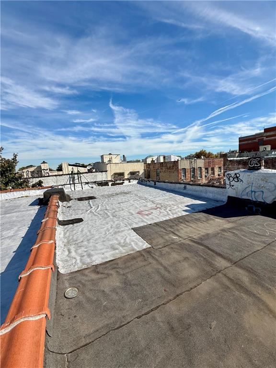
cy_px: 184
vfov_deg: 102.1
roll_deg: +1.9
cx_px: 138
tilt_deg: -4.6
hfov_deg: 85.7
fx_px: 149
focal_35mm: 14
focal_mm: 2.22
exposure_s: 1/3289
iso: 50
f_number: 2.2
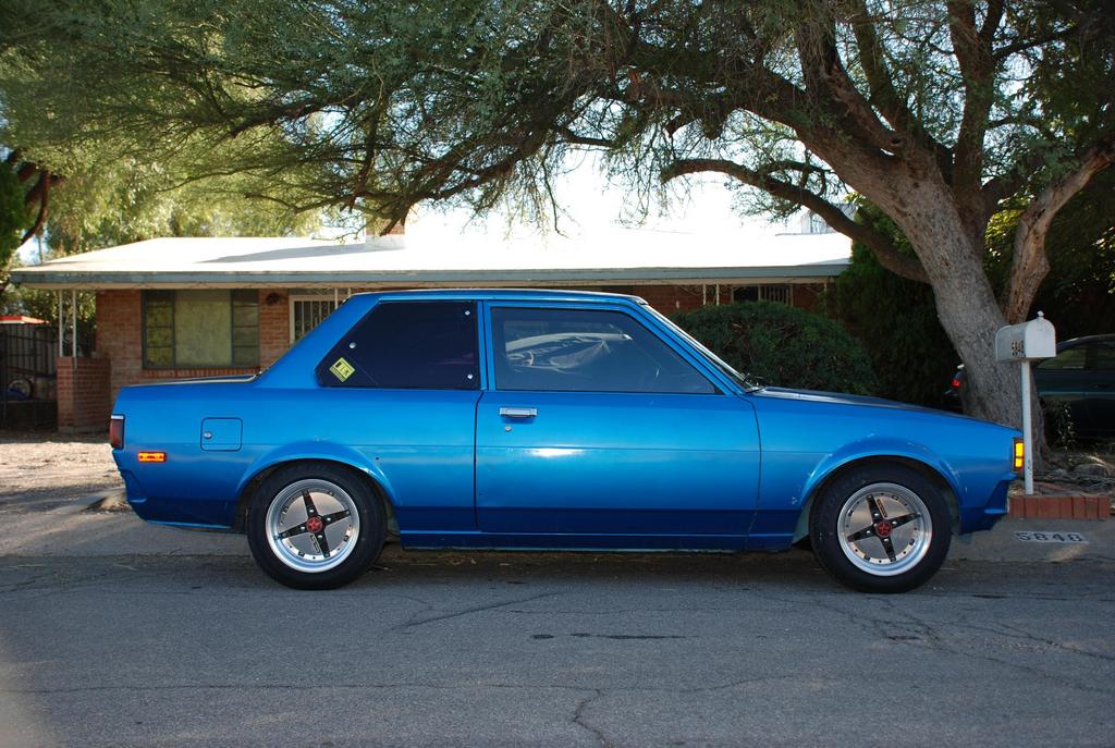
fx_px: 1303
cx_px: 558
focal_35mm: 42
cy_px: 374
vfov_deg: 32.0
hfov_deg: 46.3
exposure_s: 1/200
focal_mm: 28
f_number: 4
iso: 100
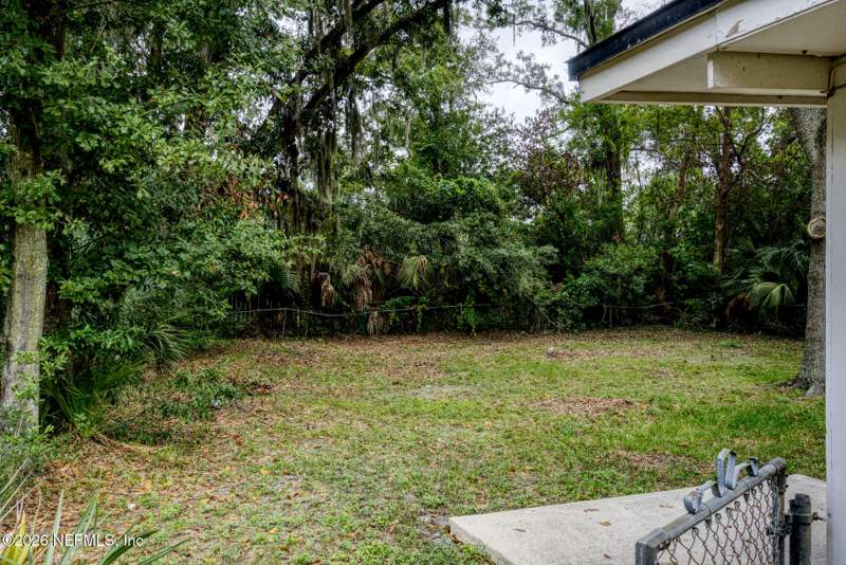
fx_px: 705
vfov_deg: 43.6
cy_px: 282
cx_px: 423
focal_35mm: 30
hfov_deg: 61.9
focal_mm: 20
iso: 640
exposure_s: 1/320
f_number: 8
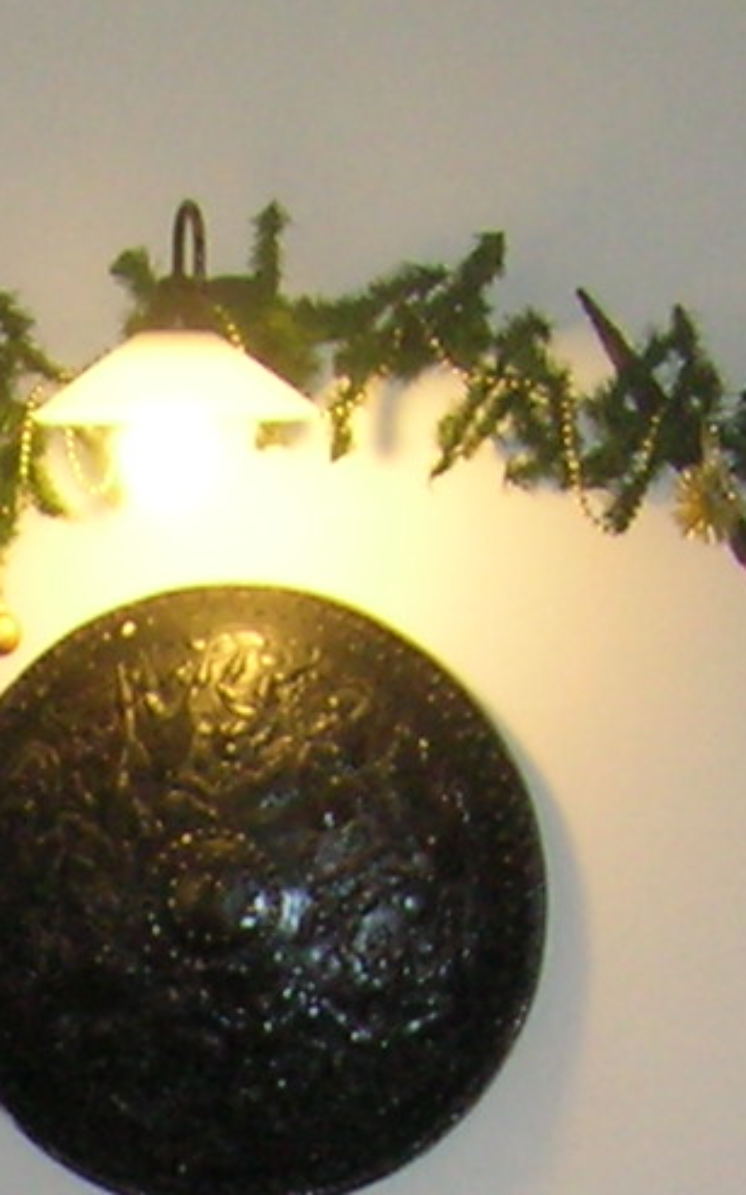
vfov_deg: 11.8
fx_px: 5434
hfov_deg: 7.7
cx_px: -460
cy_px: 1932
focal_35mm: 167
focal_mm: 5.7
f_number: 2.9
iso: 128
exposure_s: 1/60.1
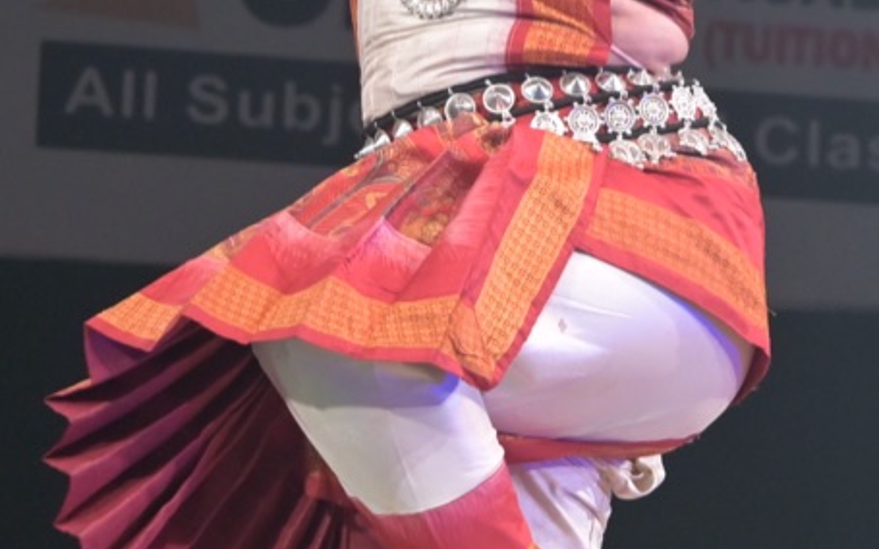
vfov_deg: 3.9
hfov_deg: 6.2
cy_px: -156
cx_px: 773
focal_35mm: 336
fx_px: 8046
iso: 1600
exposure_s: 1/400
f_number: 4
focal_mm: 75
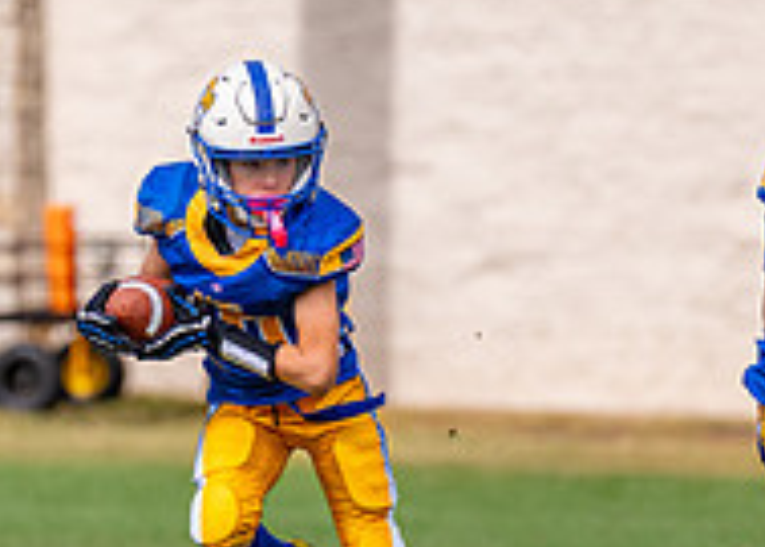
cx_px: 438
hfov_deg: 2.4
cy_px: 348
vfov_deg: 1.7
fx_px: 18446
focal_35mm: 849
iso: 250
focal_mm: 200
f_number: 2.8
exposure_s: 1/5000
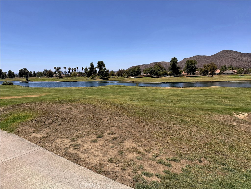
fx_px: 174
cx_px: 126
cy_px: 94
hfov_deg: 71.6
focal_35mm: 24
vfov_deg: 56.8
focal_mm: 6.8
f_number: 1.8
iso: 80
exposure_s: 1/6173
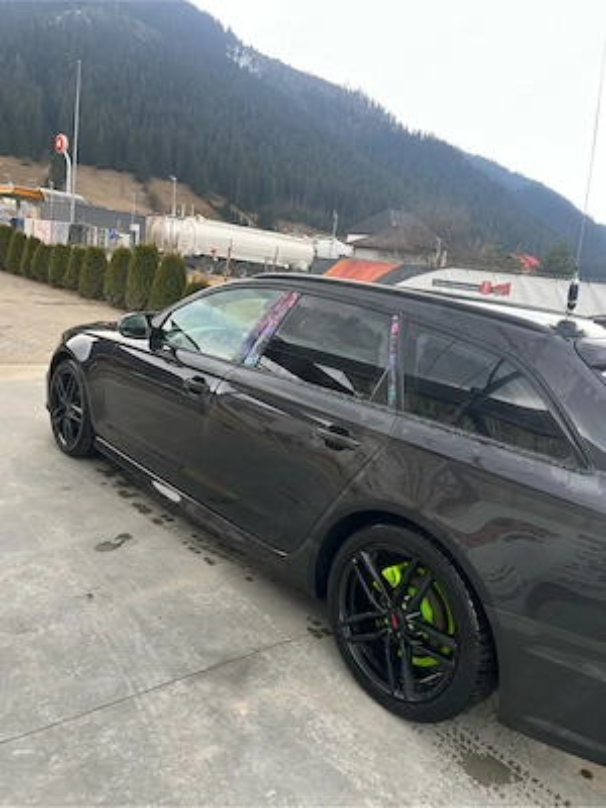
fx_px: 607
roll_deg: -7.1
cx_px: 303
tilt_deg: -12.7
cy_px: 404
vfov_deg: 67.3
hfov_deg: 53.1
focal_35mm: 26
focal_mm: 5.1
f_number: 1.6
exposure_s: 1/277
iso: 40
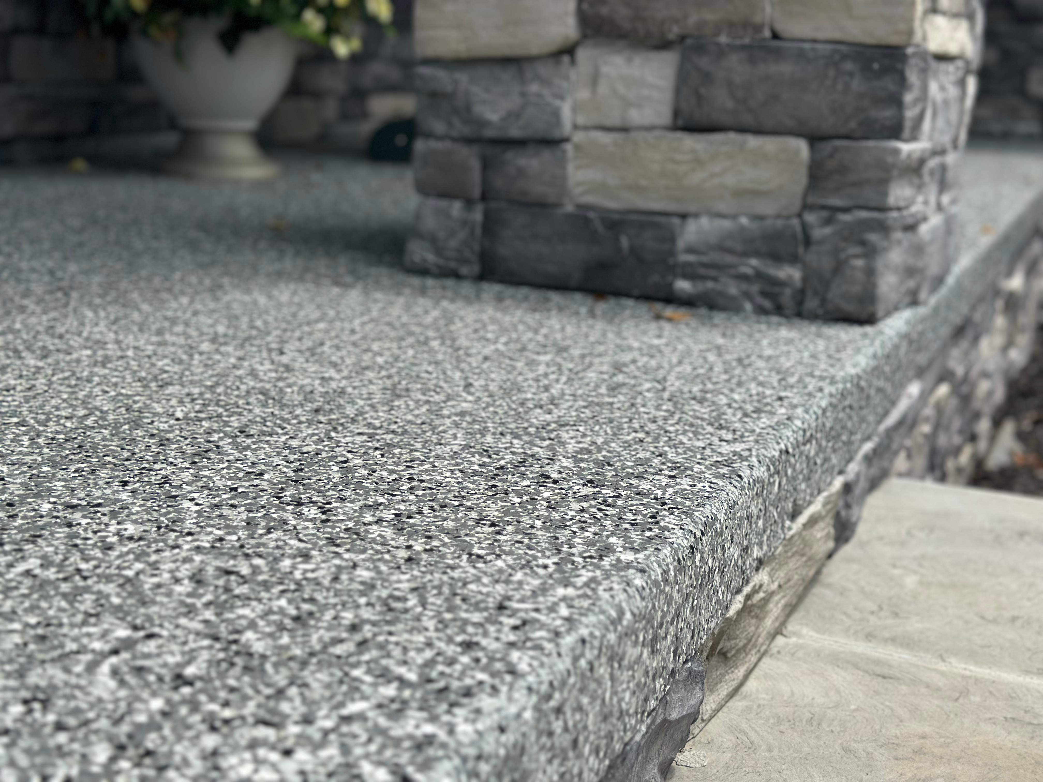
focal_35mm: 48
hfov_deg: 39.7
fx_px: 1446
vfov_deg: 30.3
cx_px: 522
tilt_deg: -13.4
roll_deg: -3.7
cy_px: 391
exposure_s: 1/5556
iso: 100
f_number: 1.78
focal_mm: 6.86
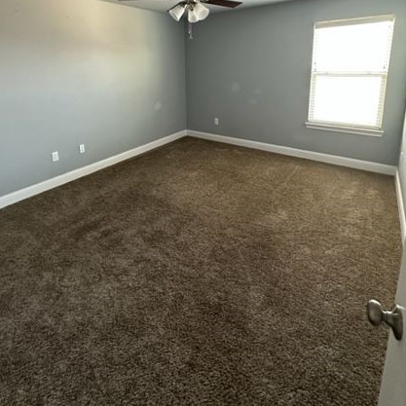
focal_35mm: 19
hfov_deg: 77.5
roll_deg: +0.4
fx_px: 252
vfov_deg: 73.3
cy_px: 112
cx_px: 184
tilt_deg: -11.5
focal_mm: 2.22
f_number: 2.2
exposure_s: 1/60
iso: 800
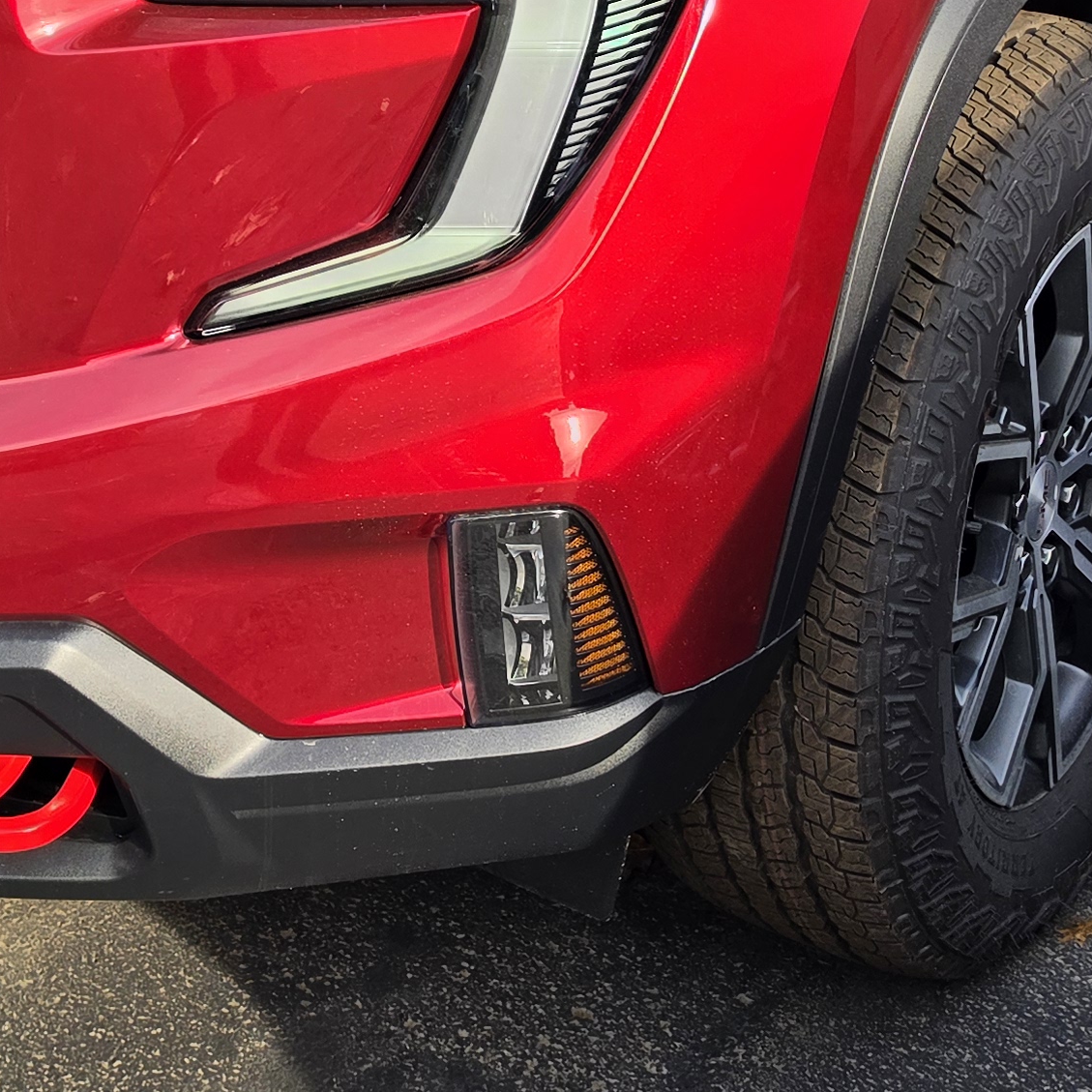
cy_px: 21
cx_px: 393
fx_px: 2570
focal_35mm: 72
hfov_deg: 23.9
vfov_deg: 23.1
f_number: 1.4
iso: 64
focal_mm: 6.5
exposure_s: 1/2094
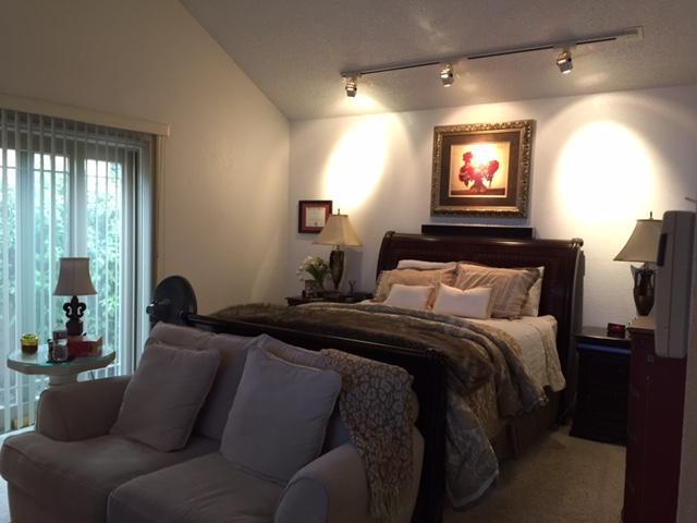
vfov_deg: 48.2
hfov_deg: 61.7
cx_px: 348
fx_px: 584
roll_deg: -2.4
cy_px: 262
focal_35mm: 29
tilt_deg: -4.0
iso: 125
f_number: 2.2
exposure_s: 1/30
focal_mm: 4.15
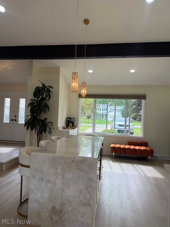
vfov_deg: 71.6
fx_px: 157
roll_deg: -2.8
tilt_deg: +1.2
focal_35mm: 24
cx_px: 85
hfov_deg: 56.8
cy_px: 114
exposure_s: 1/246
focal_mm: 6.76
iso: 80
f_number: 1.78
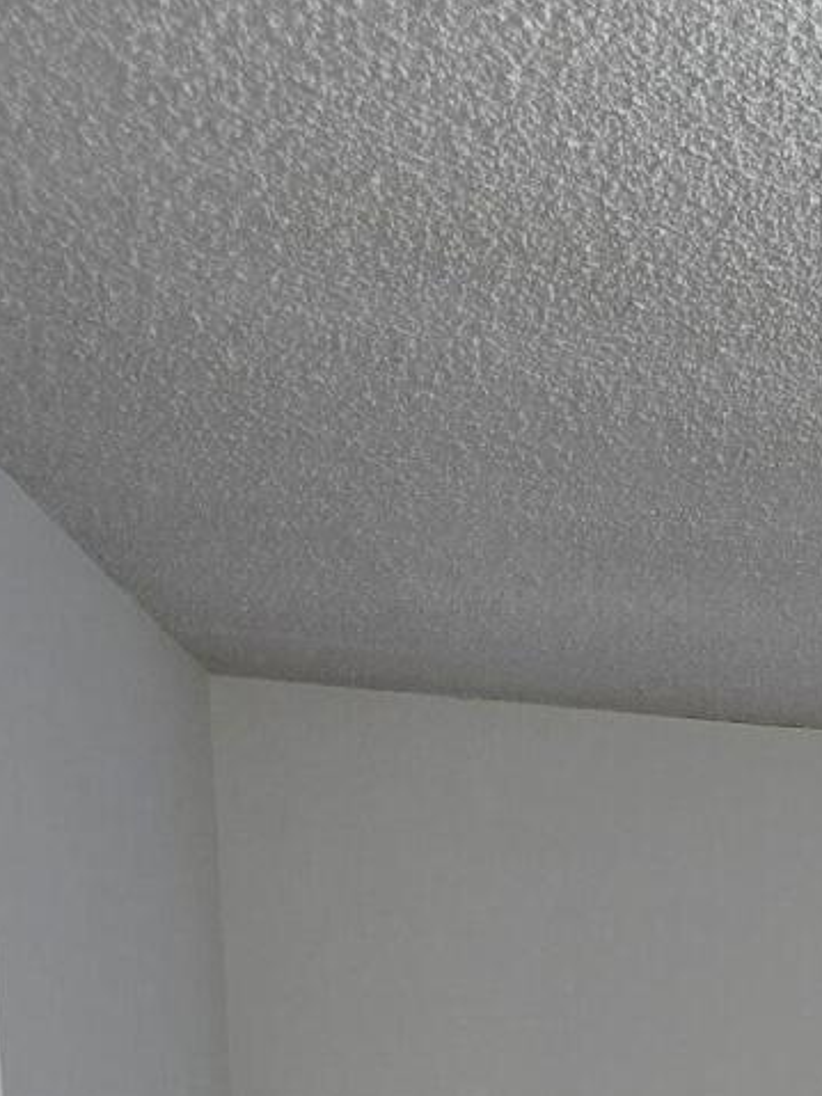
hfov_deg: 13.5
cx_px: 1562
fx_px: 3041
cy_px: 1986
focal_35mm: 96
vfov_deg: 16.8
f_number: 1.7
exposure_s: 1/120
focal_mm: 6.3
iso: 80
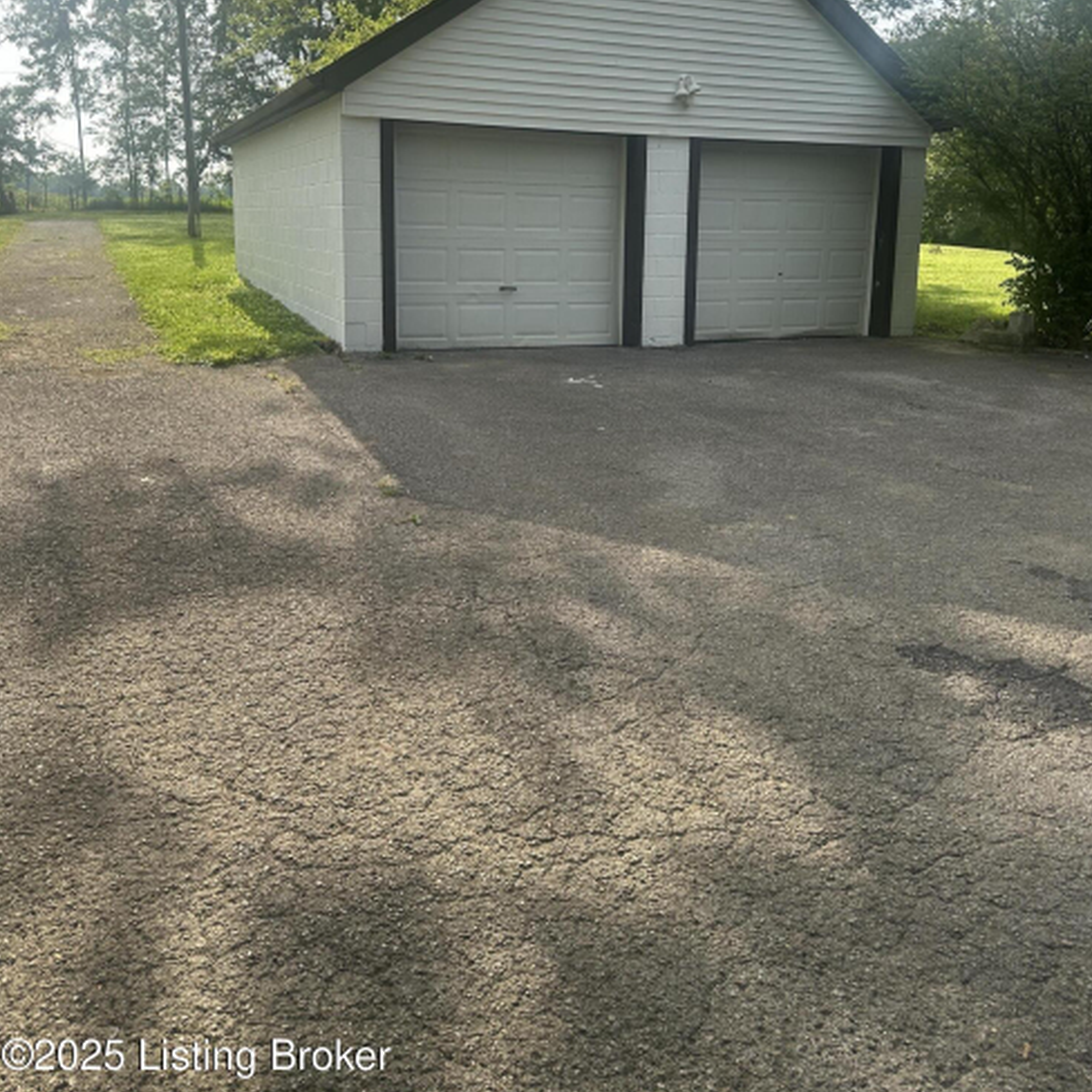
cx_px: 557
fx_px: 1035
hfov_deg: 55.6
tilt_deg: -7.9
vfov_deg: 54.7
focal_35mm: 29
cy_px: 377
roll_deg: -1.1
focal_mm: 6.86
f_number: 1.78
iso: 80
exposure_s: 1/1412
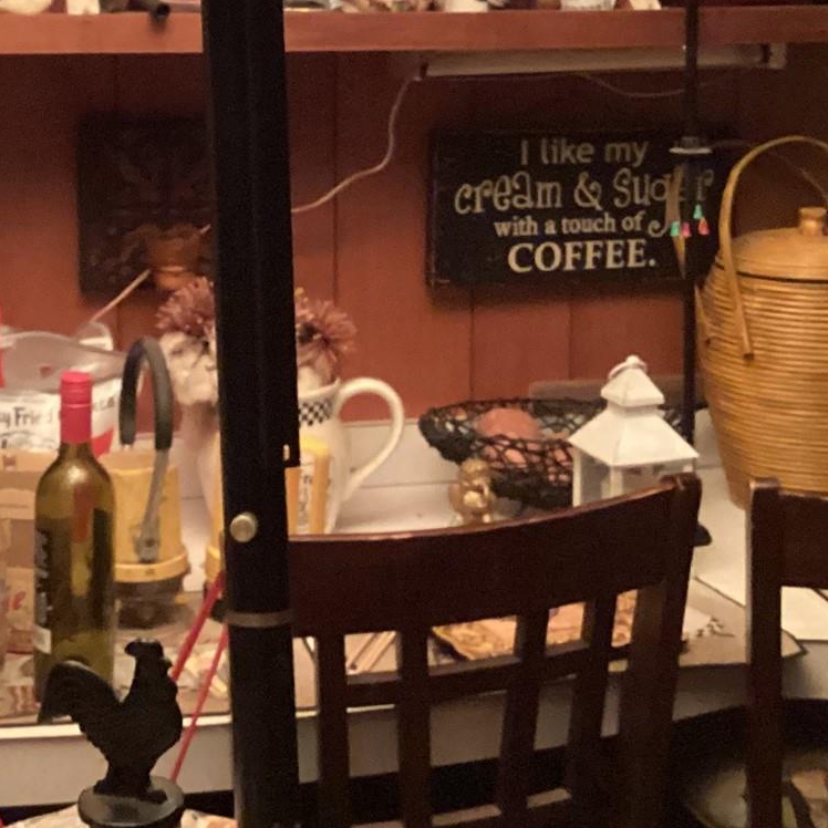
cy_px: 130
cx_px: 246
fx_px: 2030
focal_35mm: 75
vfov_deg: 22.6
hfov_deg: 22.9
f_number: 2.4
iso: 640
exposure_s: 1/24
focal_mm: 3.3
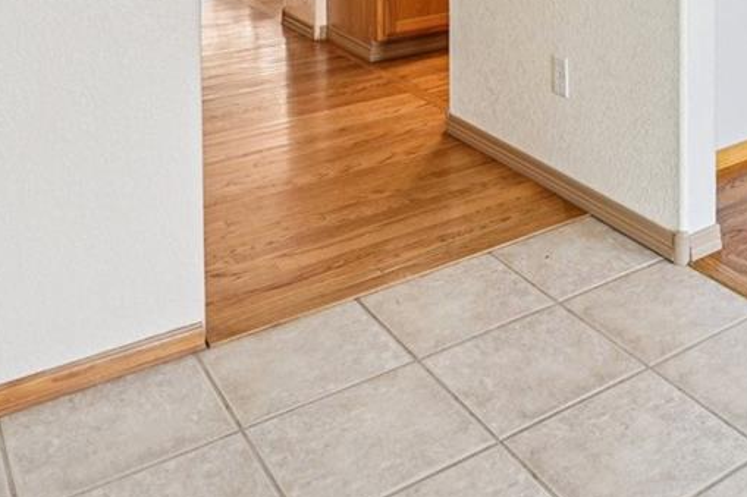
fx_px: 913
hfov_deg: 39.4
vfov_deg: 24.7
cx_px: 744
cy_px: -214
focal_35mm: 44
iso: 400
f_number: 8
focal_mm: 14
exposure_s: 1/20
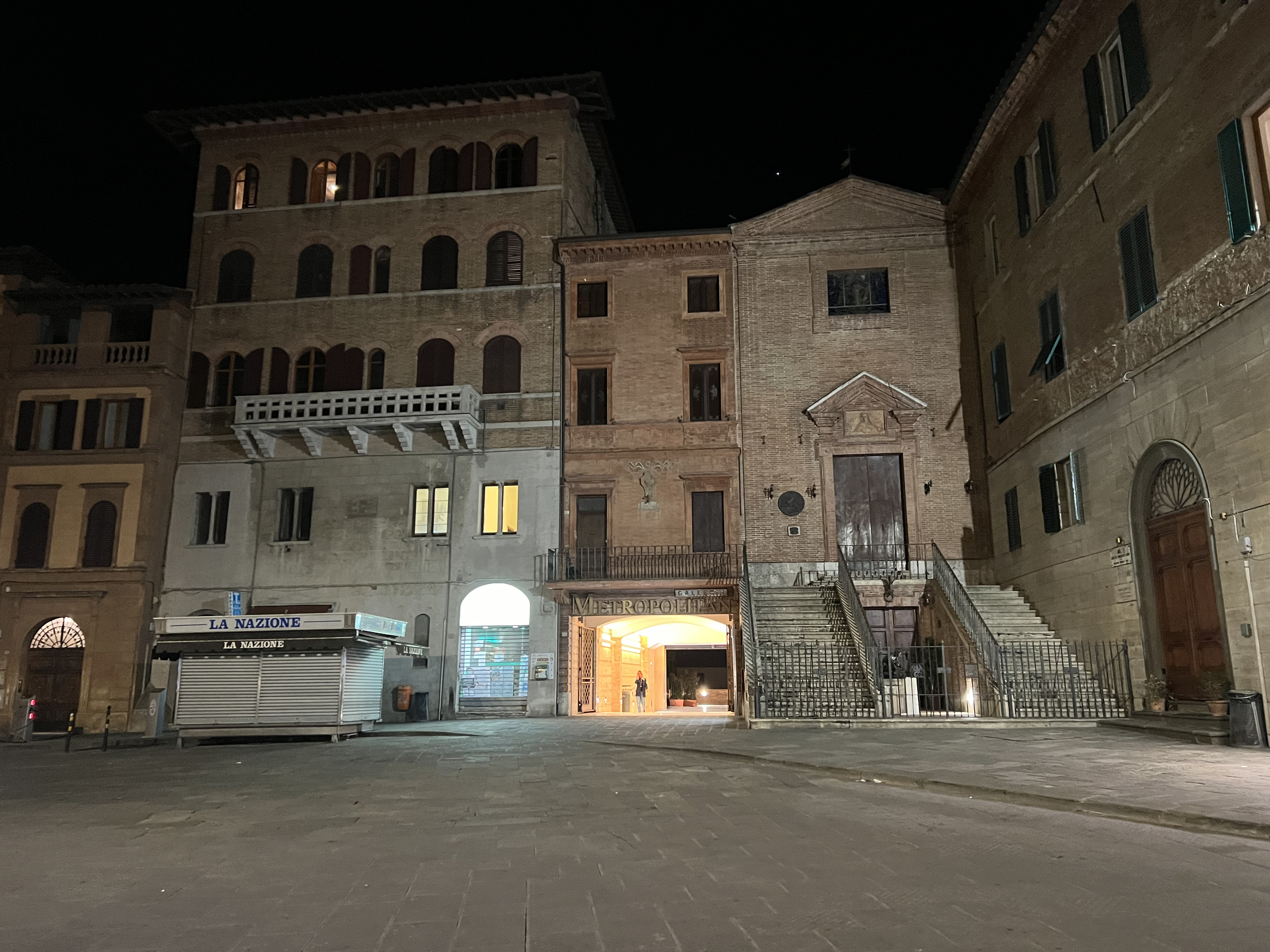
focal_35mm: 26
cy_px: 476
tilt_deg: +12.2
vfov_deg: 53.1
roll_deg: +1.5
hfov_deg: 67.3
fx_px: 954
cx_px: 635
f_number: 1.5
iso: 640
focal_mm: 5.7
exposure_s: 1/25
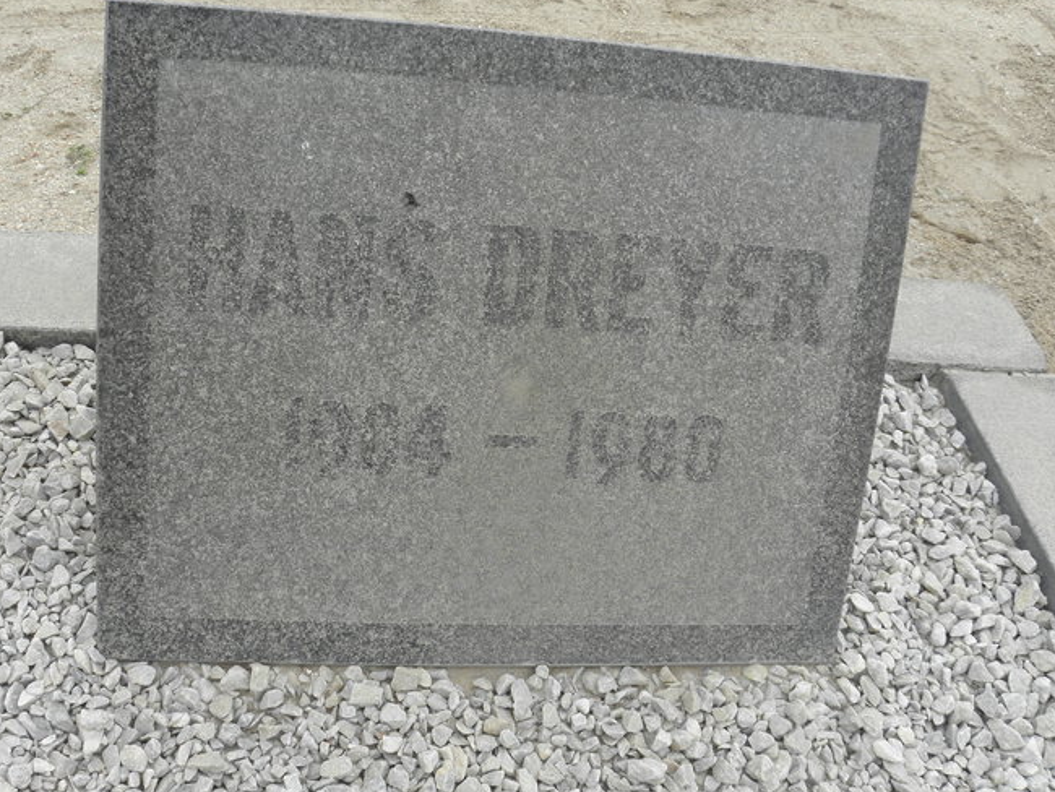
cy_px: 349
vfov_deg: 44.1
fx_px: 976
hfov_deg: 56.3
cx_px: 411
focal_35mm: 32
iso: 64
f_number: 5.6
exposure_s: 1/100
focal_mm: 4.6
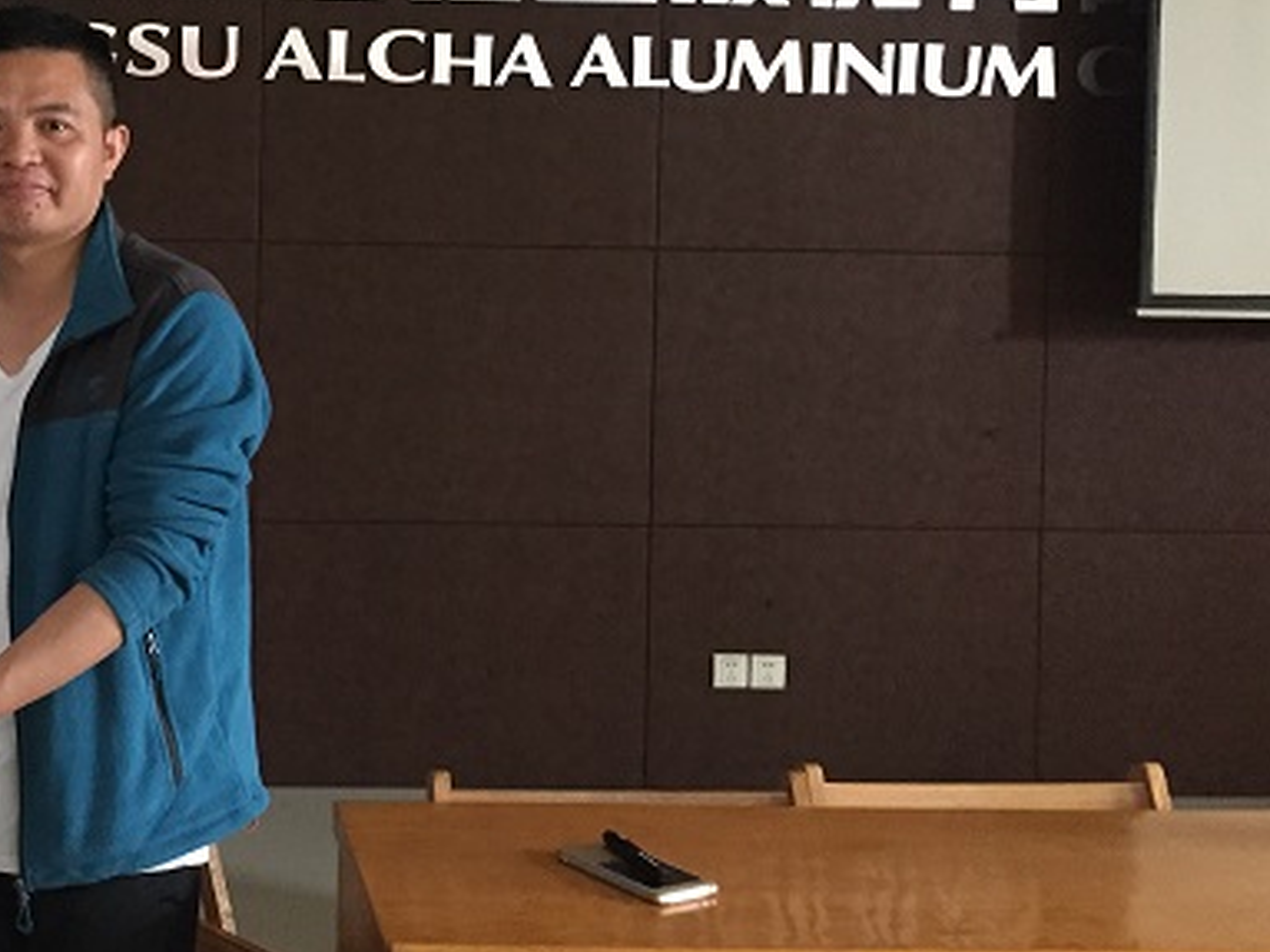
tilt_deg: -1.0
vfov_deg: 27.2
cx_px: 216
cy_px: 267
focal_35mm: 53
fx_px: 1944
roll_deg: -1.2
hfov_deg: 34.8
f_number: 2.2
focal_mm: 4.15
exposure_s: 1/17
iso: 320
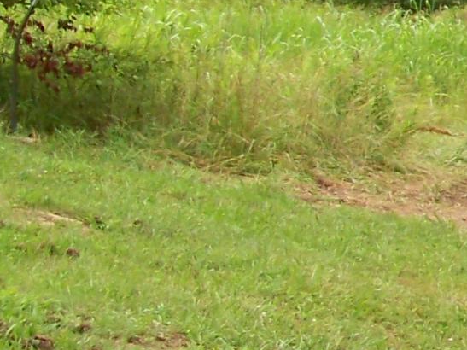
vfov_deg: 8.1
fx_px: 2441
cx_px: 1199
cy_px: -26
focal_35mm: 181
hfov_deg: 9.5
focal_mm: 5.85
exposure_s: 1/640
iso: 64
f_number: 2.8
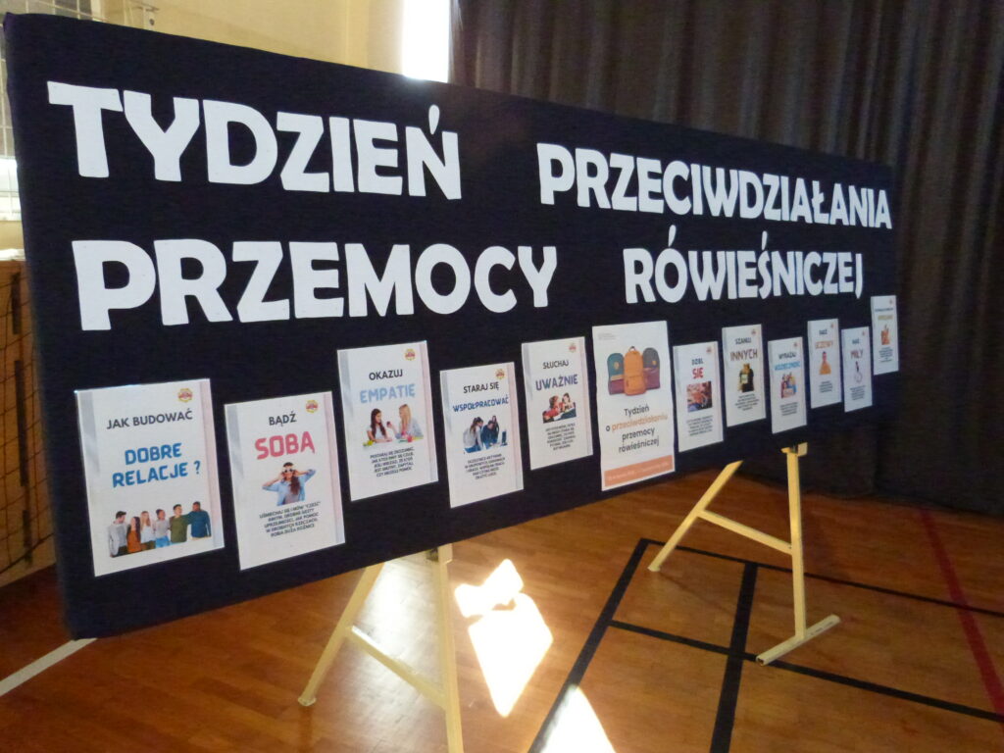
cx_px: 502
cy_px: 376
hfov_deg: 65.3
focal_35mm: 27
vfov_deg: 51.4
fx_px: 783
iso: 1600
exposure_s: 1/250
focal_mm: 4.7
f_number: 2.8
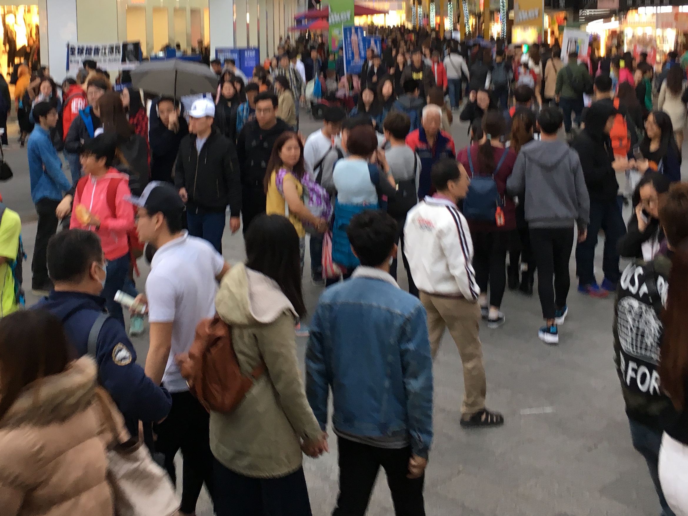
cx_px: 292
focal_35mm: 50
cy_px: 101
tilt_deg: -5.7
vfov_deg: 28.5
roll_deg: -0.1
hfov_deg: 38.1
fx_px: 994
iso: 50
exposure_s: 1/30
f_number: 2.2
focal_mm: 4.15
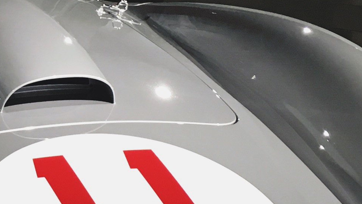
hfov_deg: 15.8
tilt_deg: -12.9
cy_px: 118
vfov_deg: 9.2
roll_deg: -0.2
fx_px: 1267
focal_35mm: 132
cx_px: -32
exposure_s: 1/30
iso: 64
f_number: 2.2
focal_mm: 4.15
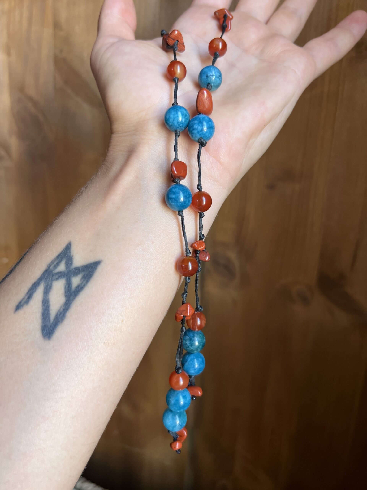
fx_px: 368
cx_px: 184
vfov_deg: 67.3
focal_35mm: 26
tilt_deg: -13.2
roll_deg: -2.5
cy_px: 245
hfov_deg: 53.1
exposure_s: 1/121
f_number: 1.5
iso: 125
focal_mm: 5.7
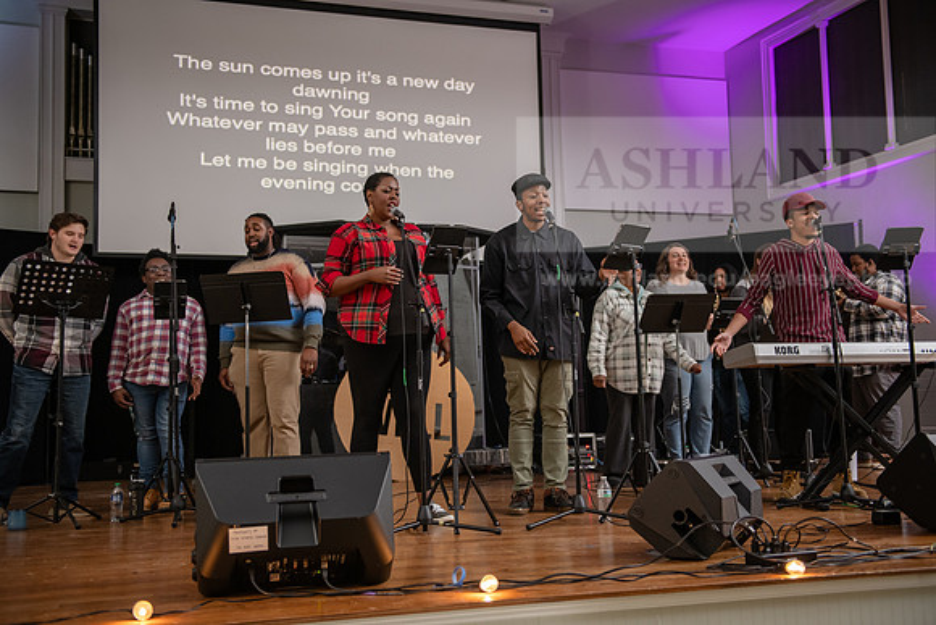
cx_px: 468
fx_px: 1040
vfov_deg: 33.4
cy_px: 312
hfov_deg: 48.4
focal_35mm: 40
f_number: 2.8
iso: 1000
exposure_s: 1/100
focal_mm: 40
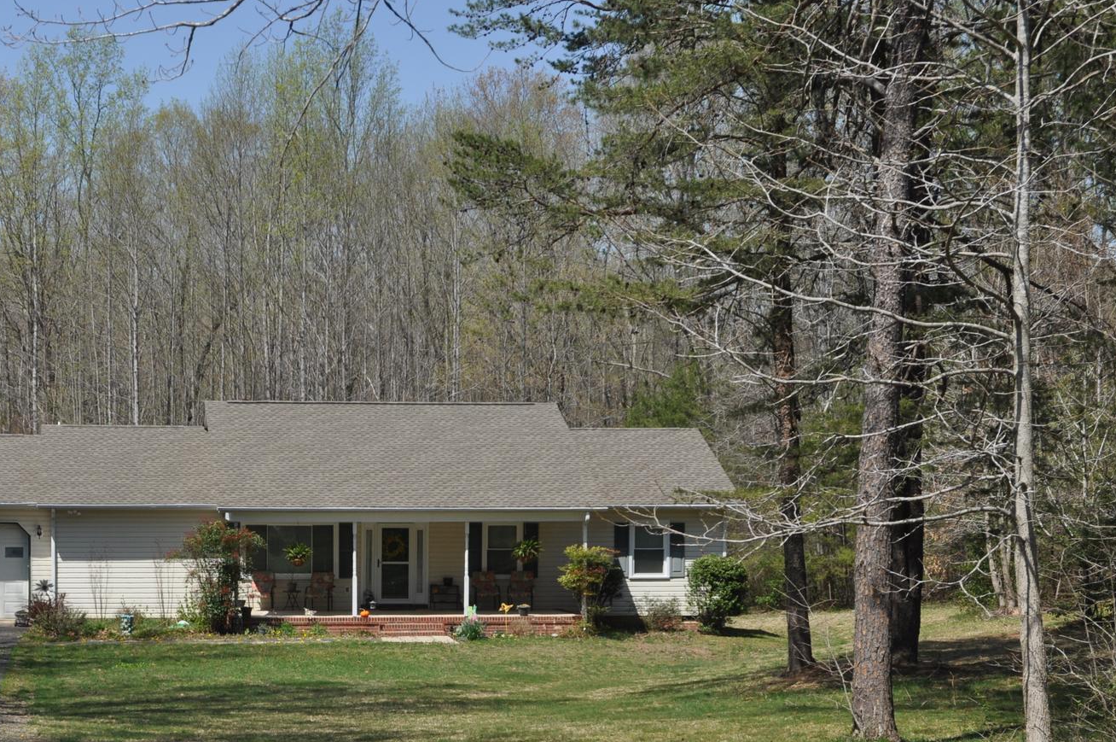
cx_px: 334
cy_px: 572
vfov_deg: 18.5
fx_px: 2254
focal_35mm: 73
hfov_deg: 27.6
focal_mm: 31
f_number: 9.5
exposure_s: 1/350
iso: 200
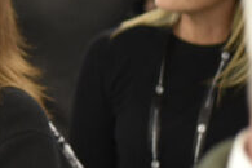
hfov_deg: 7.4
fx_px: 1841
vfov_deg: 5.2
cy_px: 32
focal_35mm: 263
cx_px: -314
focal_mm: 50
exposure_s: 1/60
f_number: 2.2
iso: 800
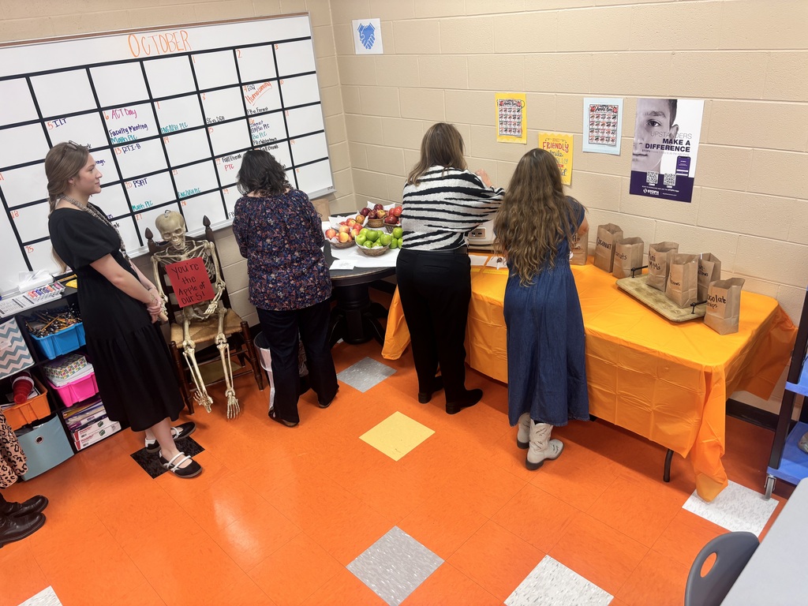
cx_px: 404
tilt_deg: -26.7
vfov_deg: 53.1
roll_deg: +5.4
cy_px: 303
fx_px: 607
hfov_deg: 67.3
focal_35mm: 26
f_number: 1.6
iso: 100
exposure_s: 1/60
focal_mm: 5.96
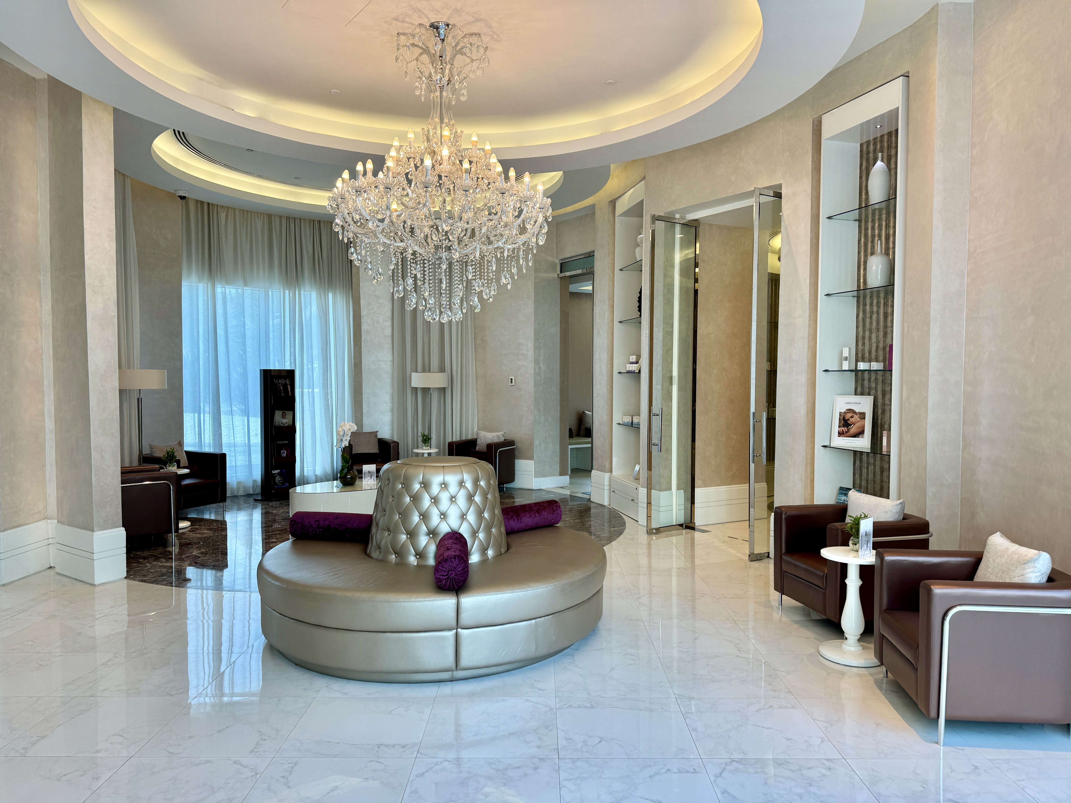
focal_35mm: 24
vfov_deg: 56.8
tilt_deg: -3.6
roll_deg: -0.4
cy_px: 402
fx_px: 743
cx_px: 536
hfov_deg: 71.6
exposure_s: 1/100
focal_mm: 6.86
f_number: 1.78
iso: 64
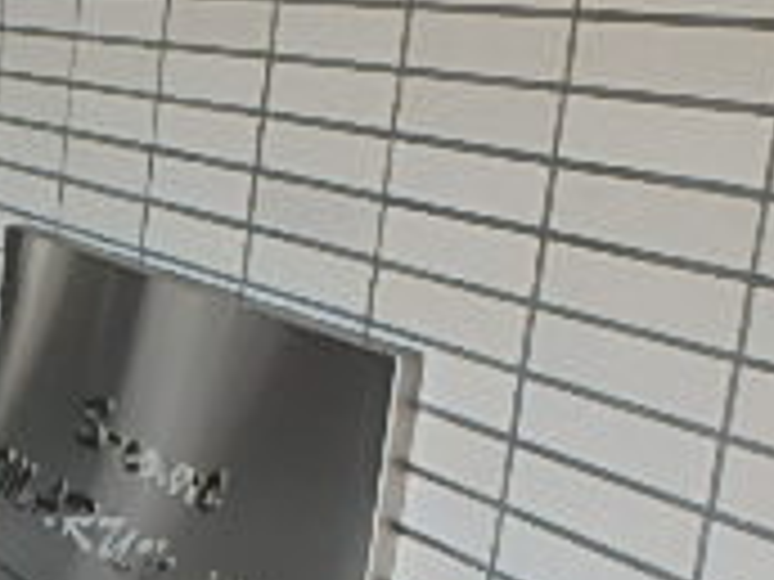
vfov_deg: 18.9
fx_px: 1744
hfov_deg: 20.4
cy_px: 355
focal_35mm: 78
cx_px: -472
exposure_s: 1/100
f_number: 3.5
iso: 125
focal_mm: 3.7
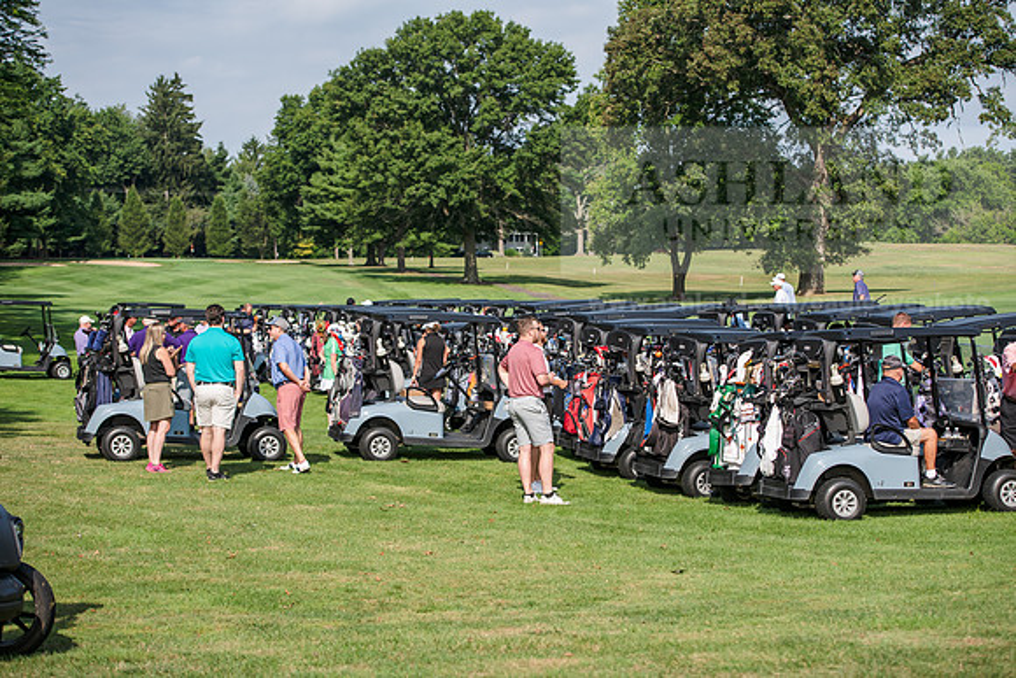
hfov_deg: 28.8
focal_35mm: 70
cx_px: 508
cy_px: 339
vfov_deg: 19.5
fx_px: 1976
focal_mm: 70
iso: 160
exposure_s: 1/1250
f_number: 4
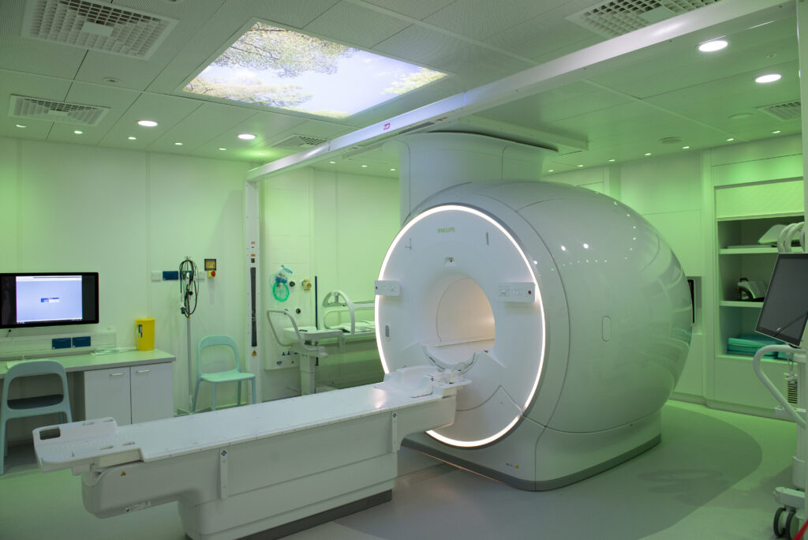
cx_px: 404
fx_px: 539
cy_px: 270
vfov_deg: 53.2
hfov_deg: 73.7
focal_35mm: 24
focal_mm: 24
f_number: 5.6
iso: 1000
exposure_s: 1/60
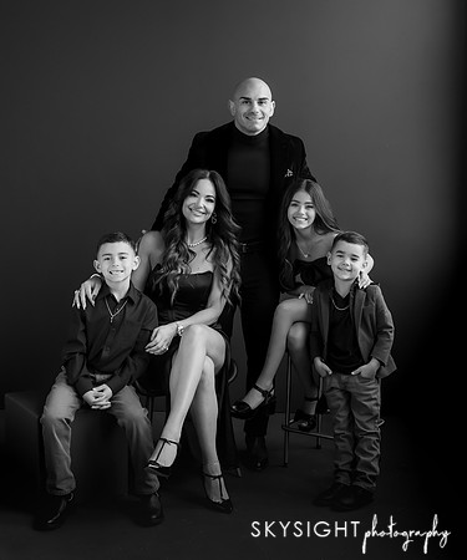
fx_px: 938
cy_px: 267
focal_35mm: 56
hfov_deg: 27.9
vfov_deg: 33.2
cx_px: 240
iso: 1600
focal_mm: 35
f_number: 4.5
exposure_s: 1/250
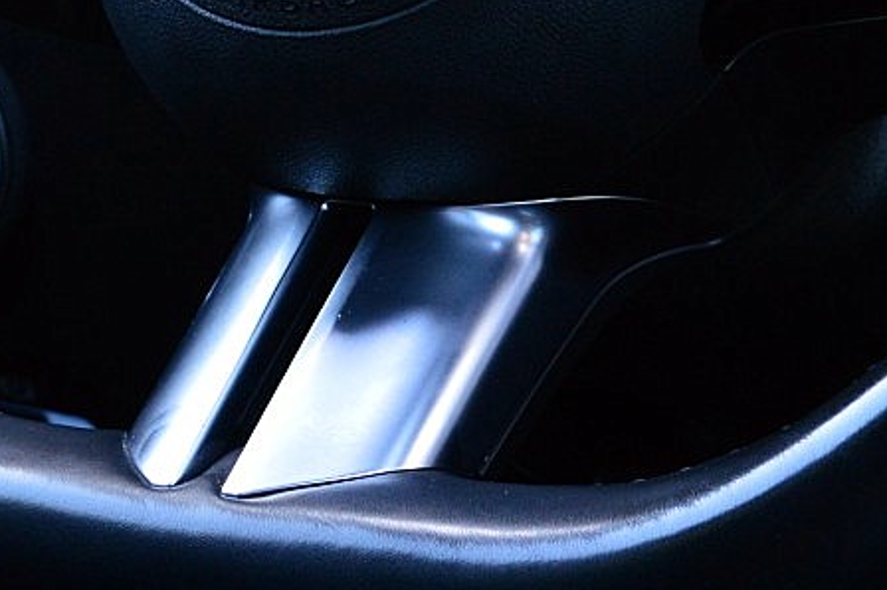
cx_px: 285
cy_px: -190
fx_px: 3615
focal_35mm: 147
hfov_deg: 14.0
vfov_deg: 9.2
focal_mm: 27
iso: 800
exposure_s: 1/60
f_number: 6.3
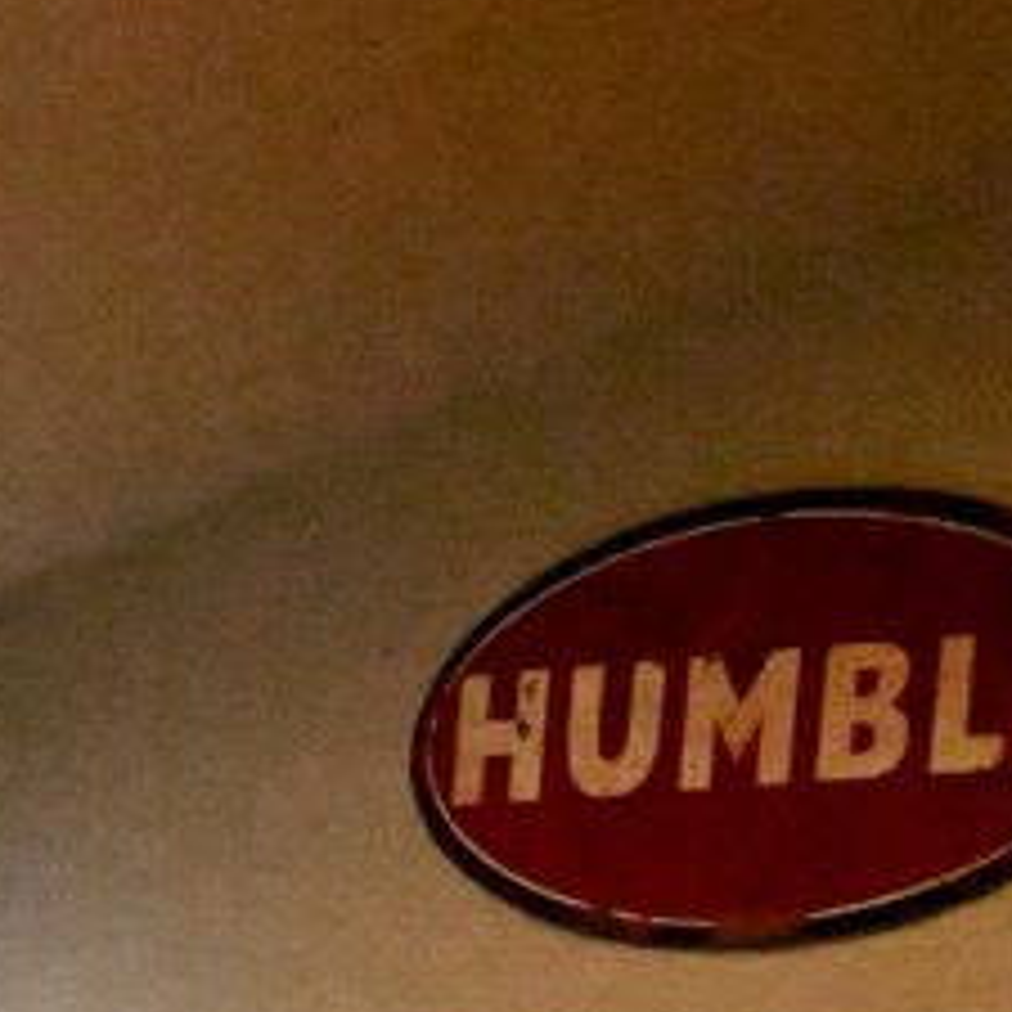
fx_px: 6152
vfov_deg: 8.6
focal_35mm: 186
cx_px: -2478
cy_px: 2422
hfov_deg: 7.6
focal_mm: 24
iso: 10000
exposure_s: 1/1000
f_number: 4
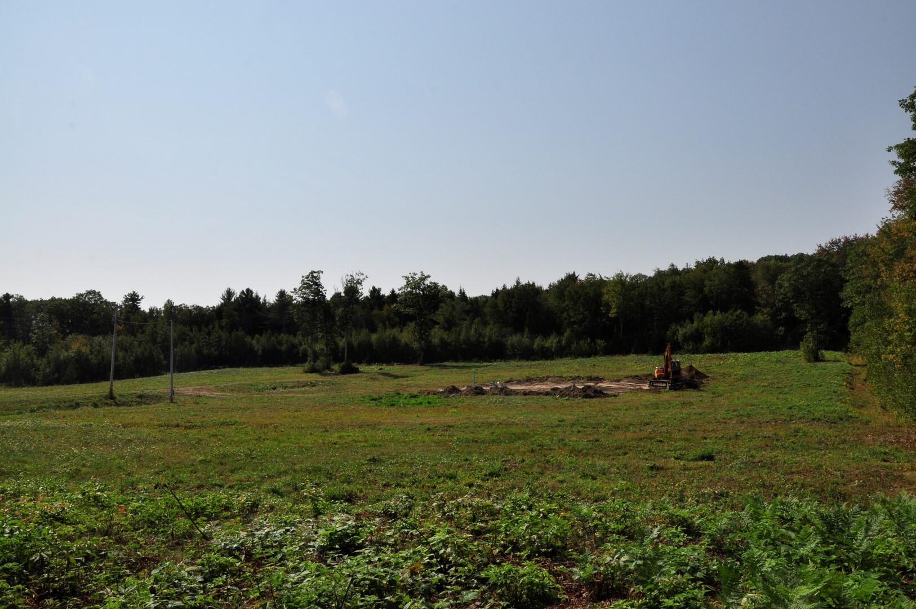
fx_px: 686
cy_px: 304
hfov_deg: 67.4
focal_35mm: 27
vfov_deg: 47.8
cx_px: 458
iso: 400
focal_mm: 18
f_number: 16
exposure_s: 1/1000
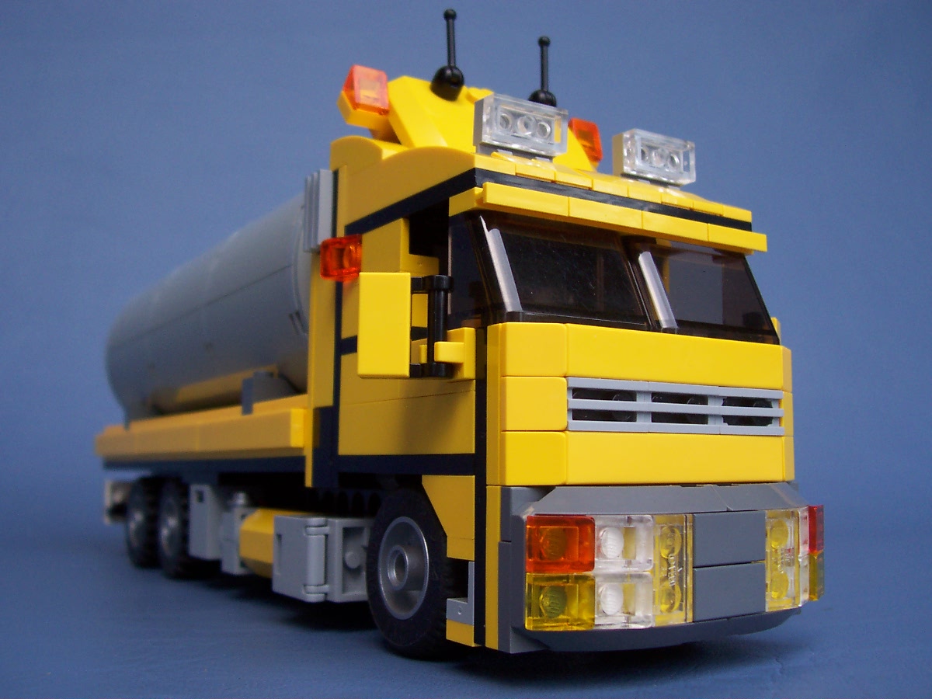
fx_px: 996
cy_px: 350
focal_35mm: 37
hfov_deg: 50.1
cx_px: 466
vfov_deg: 38.7
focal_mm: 5.6
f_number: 2.8
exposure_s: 1/45
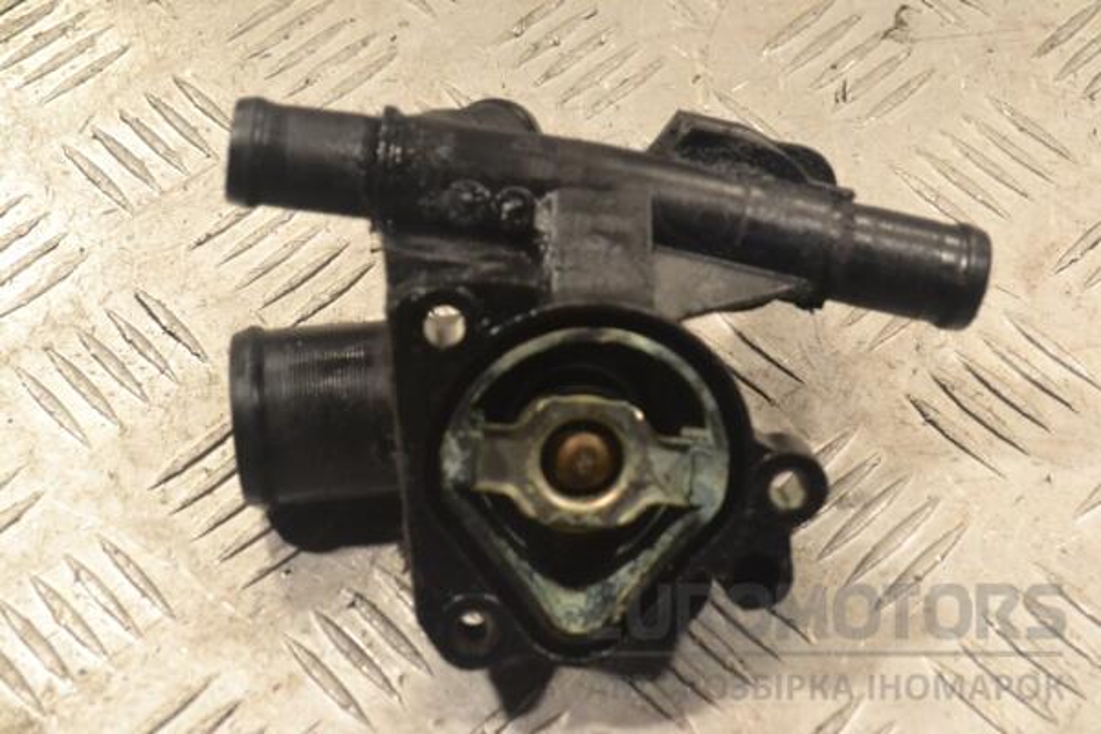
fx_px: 2202
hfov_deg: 28.1
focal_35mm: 72
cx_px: 550
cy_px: 367
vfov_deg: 18.9
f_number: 9
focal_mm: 48
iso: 3200
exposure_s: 1/320
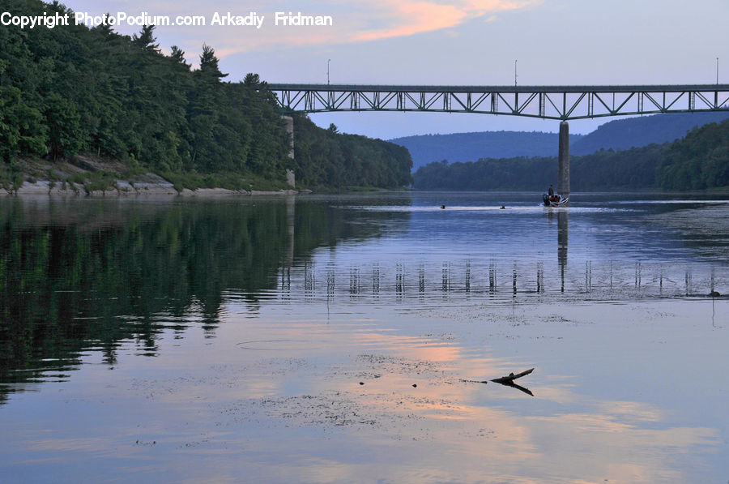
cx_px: 364
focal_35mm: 72
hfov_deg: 28.1
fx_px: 1456
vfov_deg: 18.9
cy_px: 242
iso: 200
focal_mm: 48
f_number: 7.1
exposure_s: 1/60
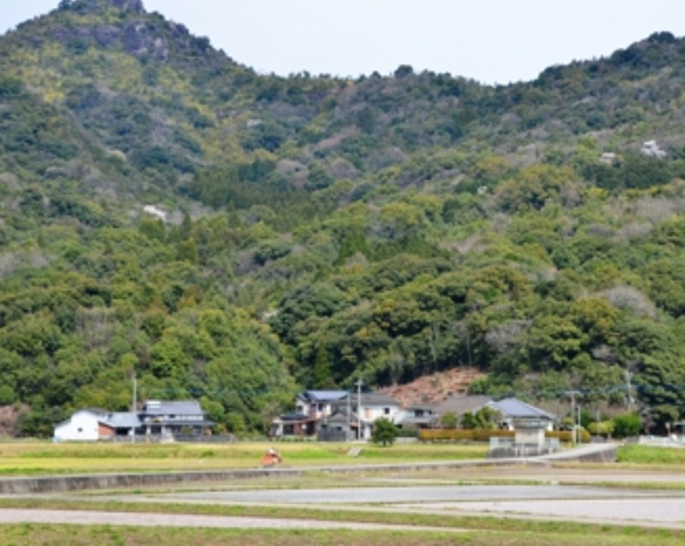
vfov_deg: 16.2
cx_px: 323
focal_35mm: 95
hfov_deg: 20.3
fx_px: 1916
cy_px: 273
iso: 125
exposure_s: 1/250
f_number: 8
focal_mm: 55
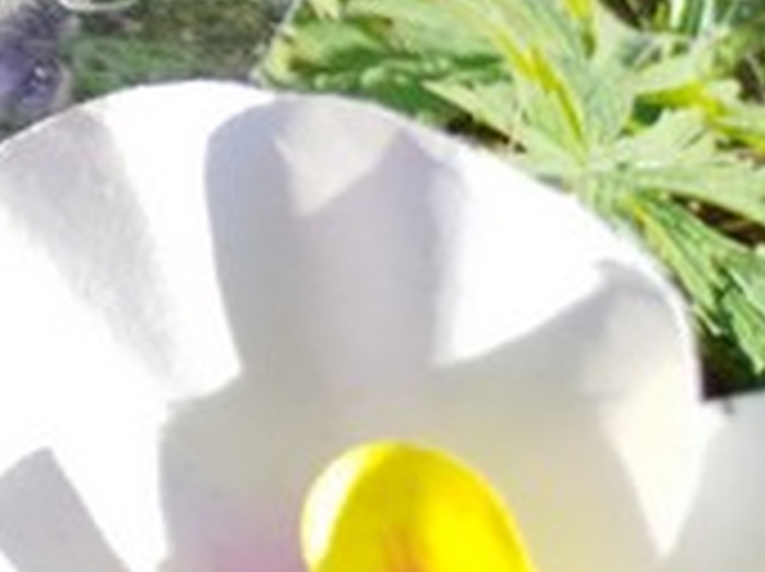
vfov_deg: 11.7
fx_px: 2494
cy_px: -577
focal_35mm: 113
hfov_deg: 13.3
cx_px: -1022
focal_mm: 5.31
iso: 50
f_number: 1.7
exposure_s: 1/389
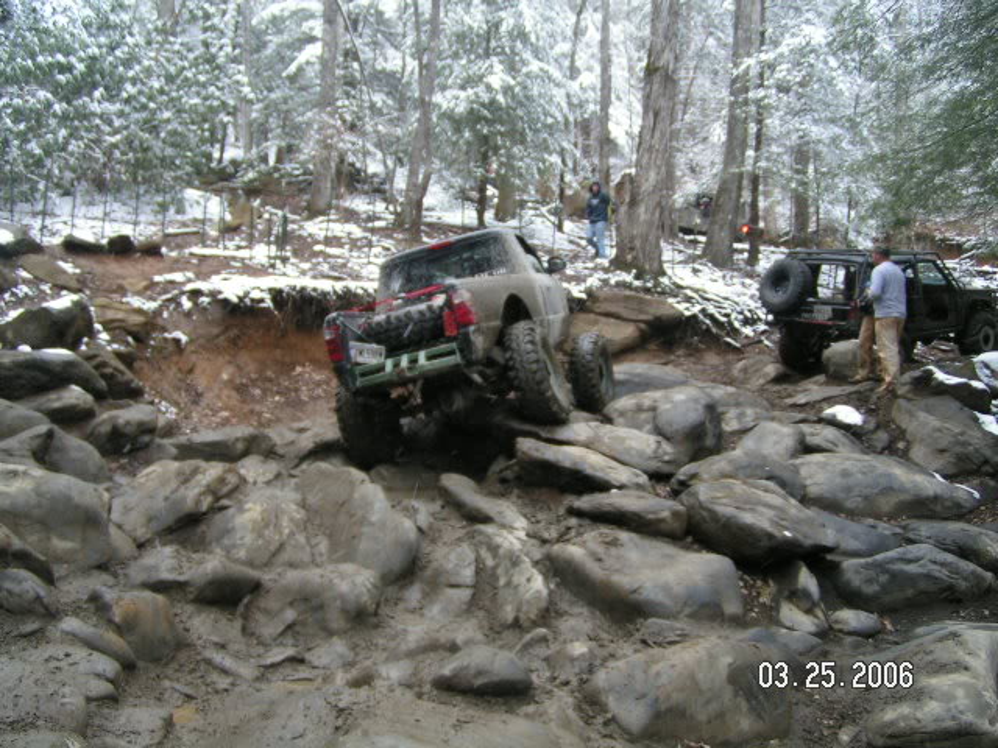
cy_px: 374
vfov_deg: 37.7
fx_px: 1096
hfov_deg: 49.0
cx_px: 499
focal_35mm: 38
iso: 100
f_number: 2.8
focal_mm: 5.8
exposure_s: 1/40
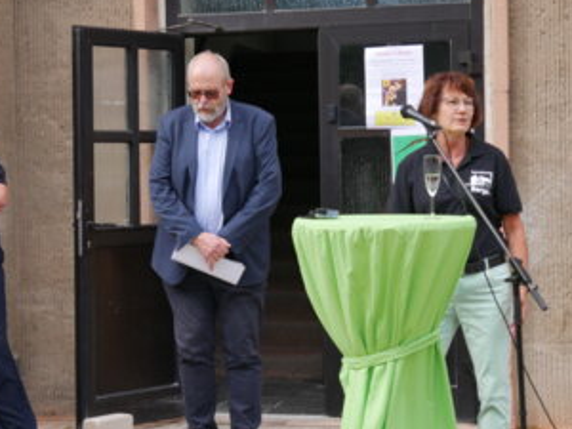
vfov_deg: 15.4
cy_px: 183
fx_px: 1586
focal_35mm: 96
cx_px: 231
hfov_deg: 20.4
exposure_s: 1/160
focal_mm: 36
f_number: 6.3
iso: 200
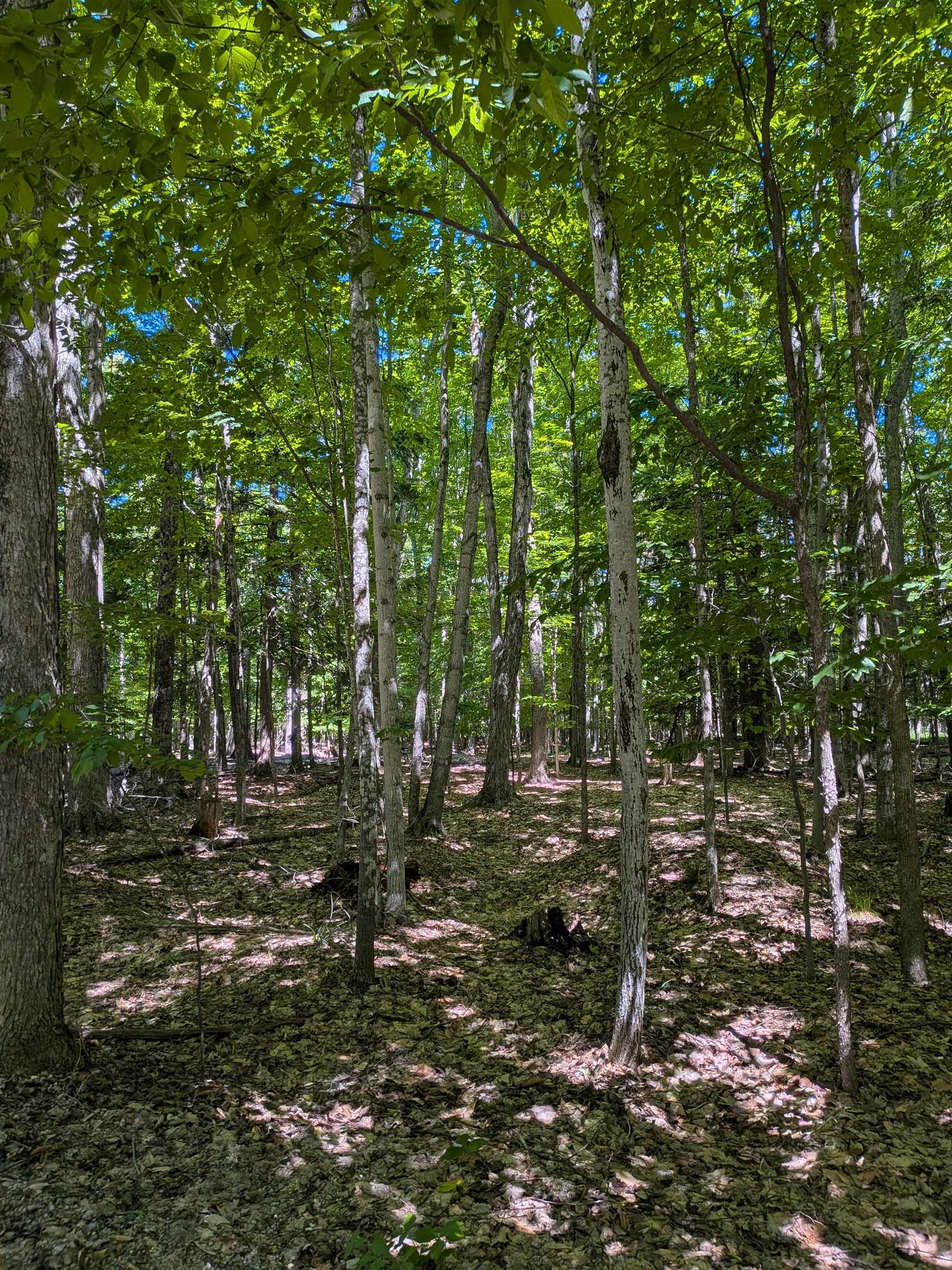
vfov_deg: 71.6
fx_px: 880
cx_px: 476
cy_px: 635
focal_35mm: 24
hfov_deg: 56.8
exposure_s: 1/699
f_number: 1.7
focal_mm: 4.53
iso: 27
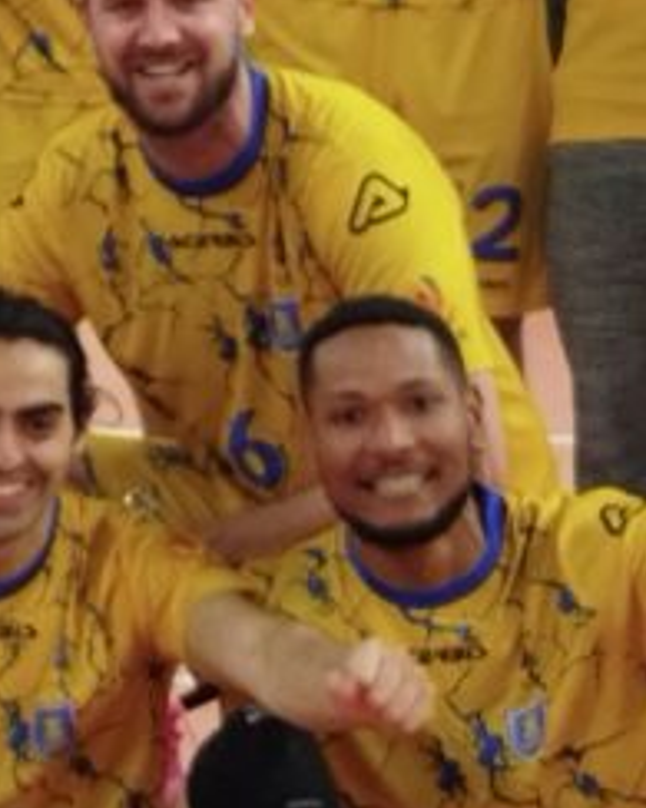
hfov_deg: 5.9
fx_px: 6026
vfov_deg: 7.6
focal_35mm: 252
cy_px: 10
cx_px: -871
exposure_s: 1/50
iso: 80
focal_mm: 5.31
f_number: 1.7
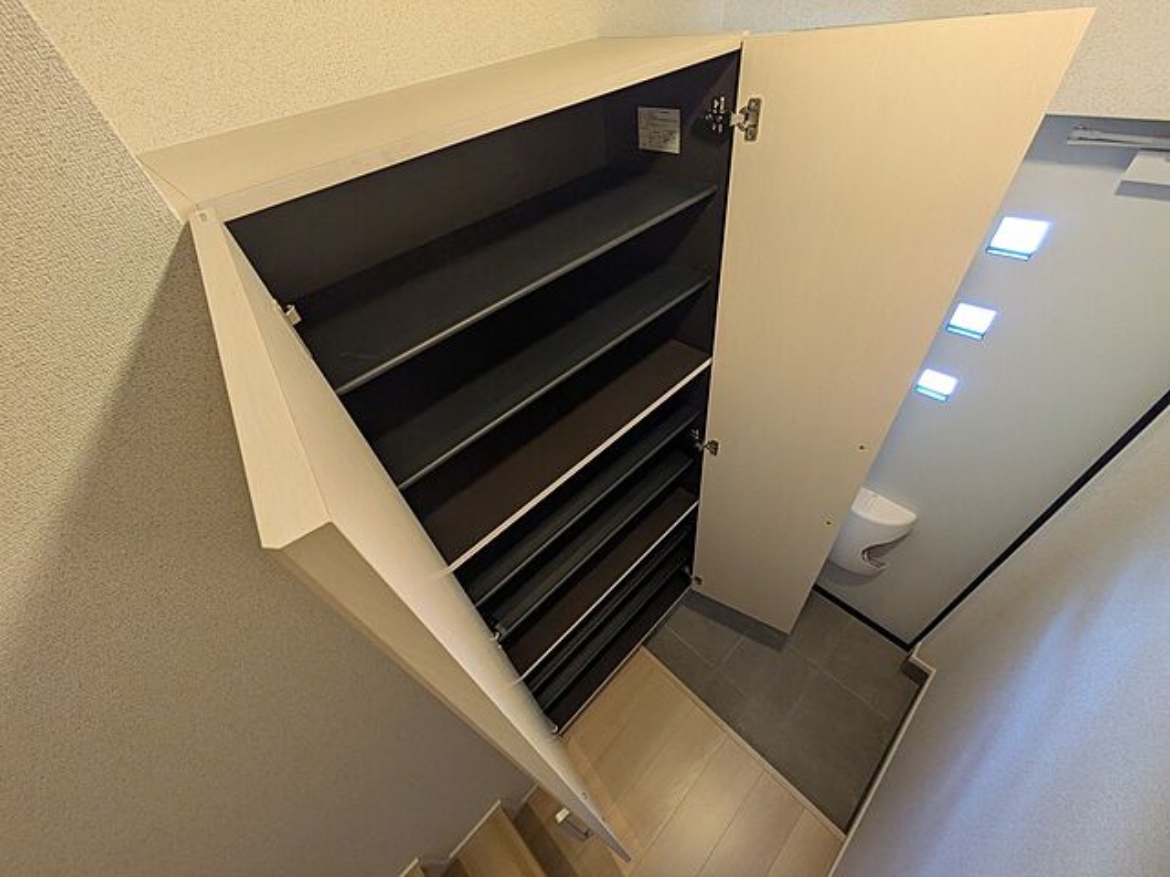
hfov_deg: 102.1
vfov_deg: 85.7
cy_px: 438
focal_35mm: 14
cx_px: 585
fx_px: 473
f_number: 2.2
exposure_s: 1/40
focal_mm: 1.83
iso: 186
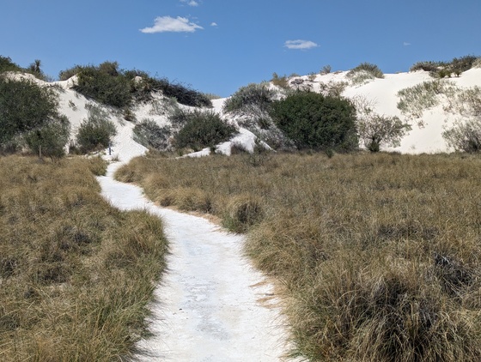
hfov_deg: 39.6
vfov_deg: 30.4
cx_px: 240
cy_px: 181
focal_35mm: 48
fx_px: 668
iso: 48
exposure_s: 1/4219
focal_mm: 6.81
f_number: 1.85
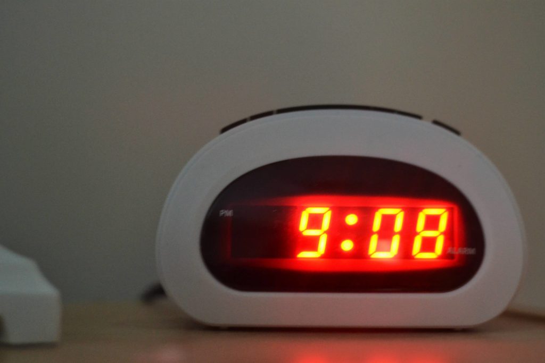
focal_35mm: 75
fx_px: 1135
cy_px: 182
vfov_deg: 18.2
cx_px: 272
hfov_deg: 27.0
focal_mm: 50
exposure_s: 1/13
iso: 1600
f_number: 1.8
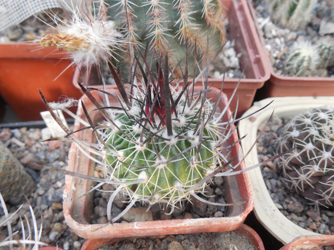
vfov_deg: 45.4
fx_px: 299
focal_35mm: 31
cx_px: 167
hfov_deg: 58.4
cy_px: 125
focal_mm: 5.6
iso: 125
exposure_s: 1/50
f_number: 3.6
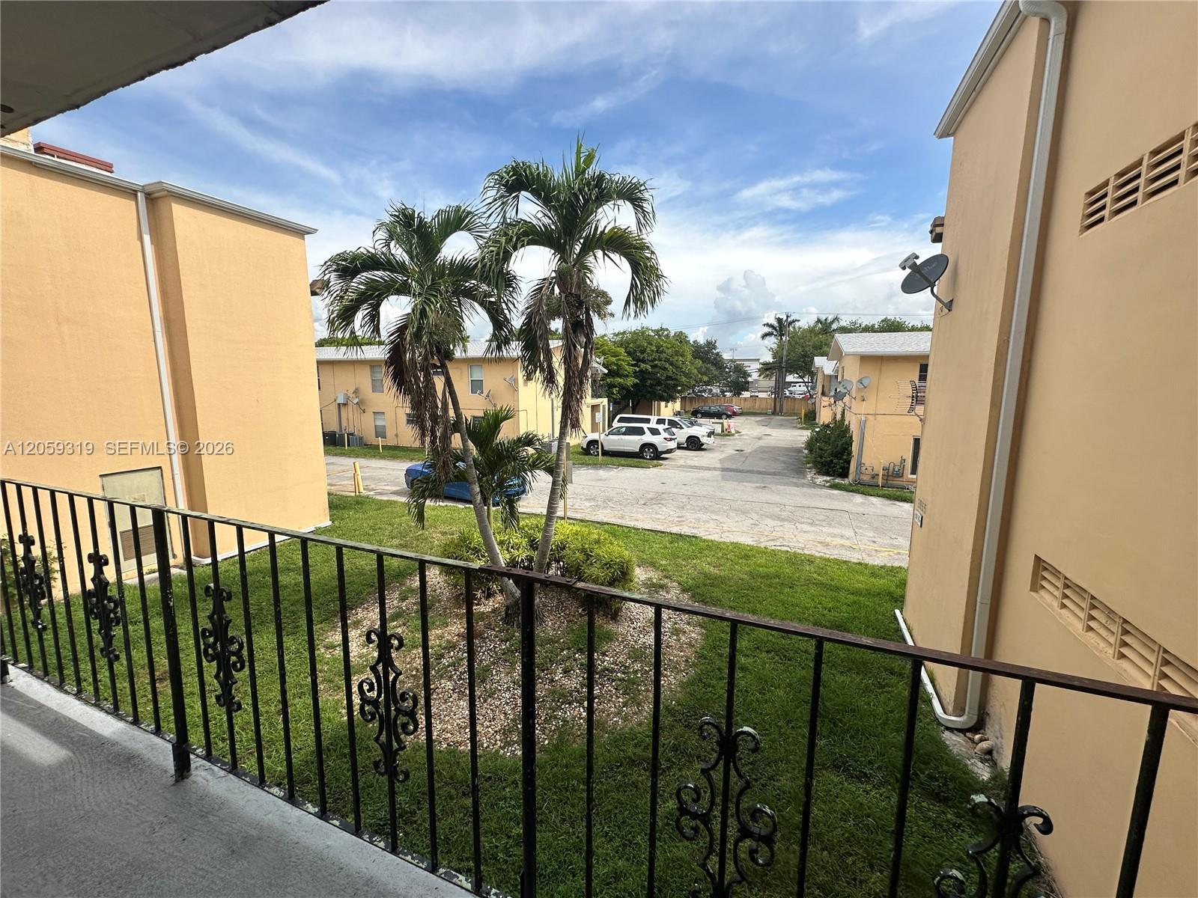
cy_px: 449
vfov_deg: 85.7
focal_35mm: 14
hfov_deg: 102.1
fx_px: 485
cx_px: 599
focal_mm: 2.22
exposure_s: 1/1715
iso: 50
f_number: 2.2
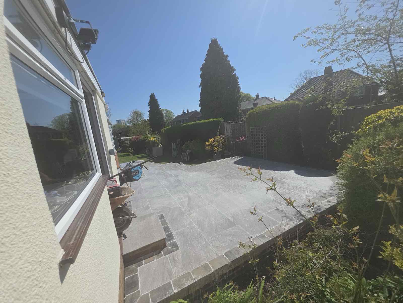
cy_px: 152
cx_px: 202
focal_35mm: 13
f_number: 1.9
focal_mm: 2.2
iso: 40
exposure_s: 1/3727
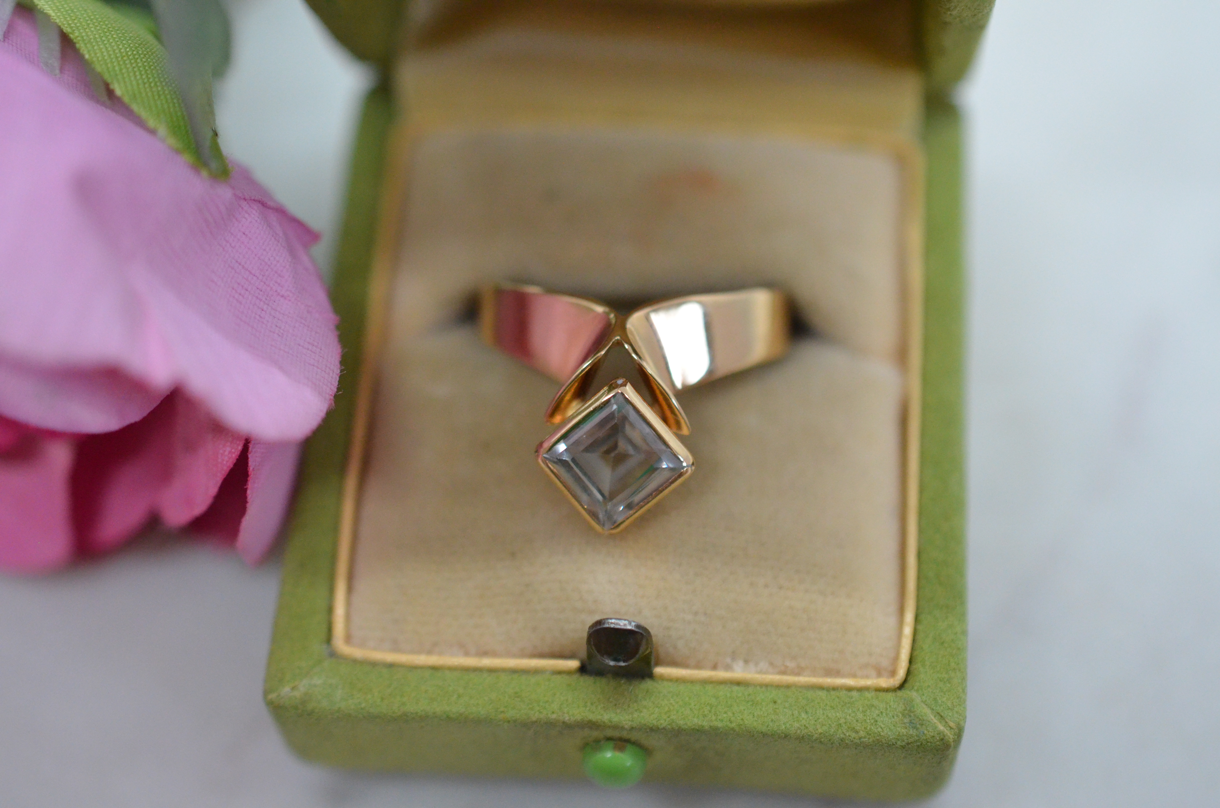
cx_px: 610
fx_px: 2029
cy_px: 404
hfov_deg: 33.5
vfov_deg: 22.5
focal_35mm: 60
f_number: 4
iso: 3200
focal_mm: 40
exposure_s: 1/1600
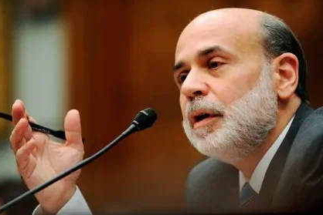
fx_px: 1822
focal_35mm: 203
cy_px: 107
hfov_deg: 10.1
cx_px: 160
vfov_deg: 6.8
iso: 1600
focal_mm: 200
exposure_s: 1/200
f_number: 4
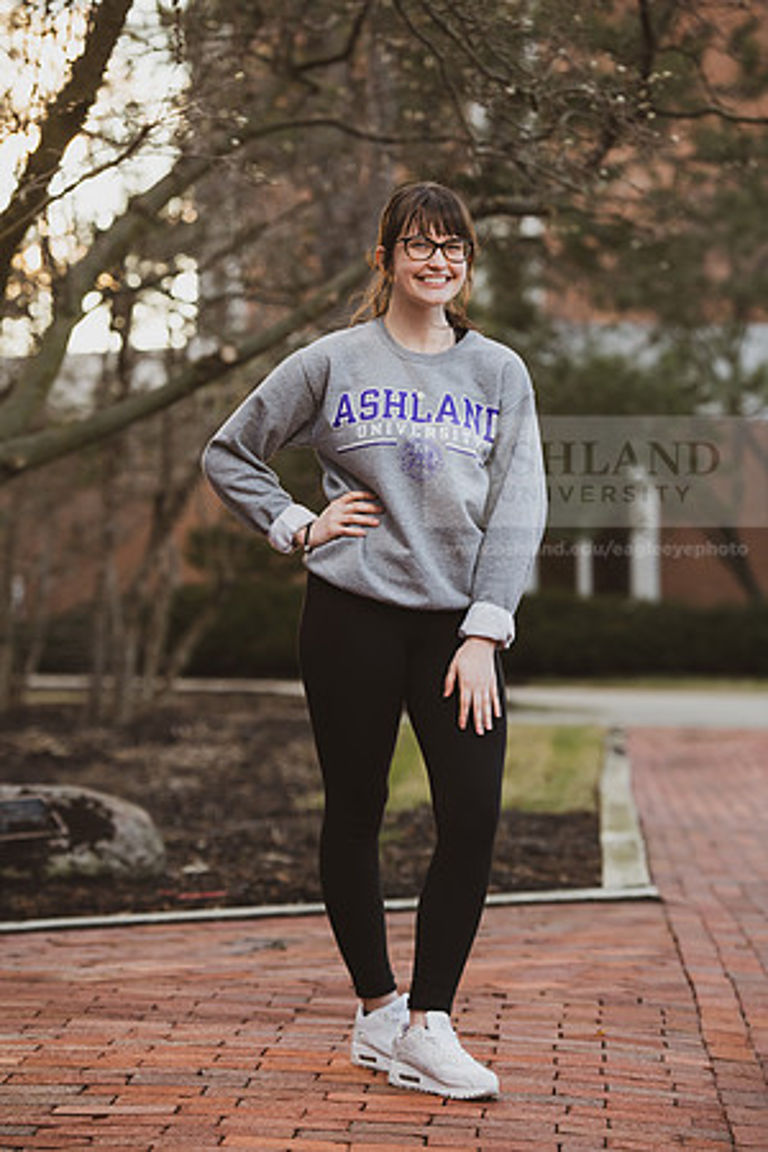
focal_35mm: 112
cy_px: 576
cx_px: 384
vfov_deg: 18.3
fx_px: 3584
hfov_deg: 12.2
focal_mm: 112
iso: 320
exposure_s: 1/200
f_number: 4
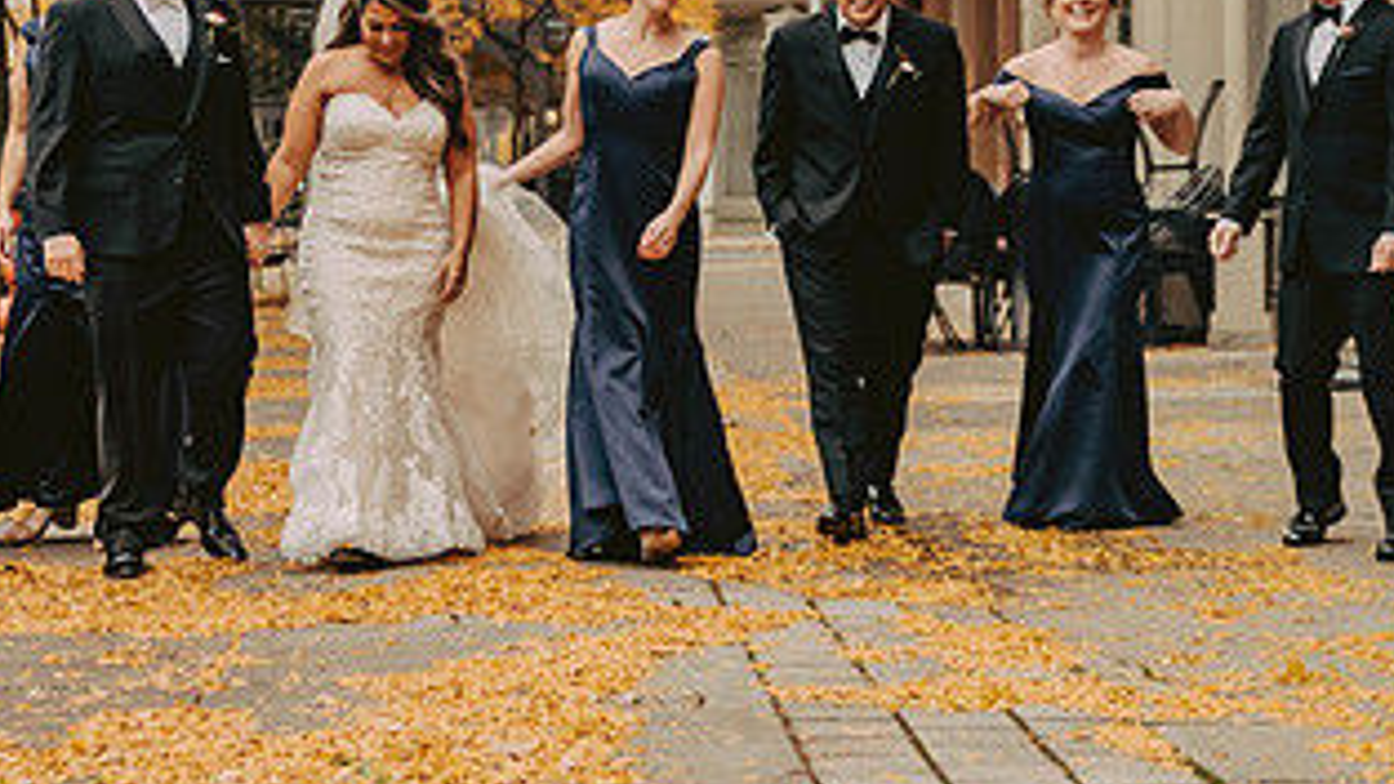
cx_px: 396
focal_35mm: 101
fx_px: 3733
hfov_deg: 21.0
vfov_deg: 11.9
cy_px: 154
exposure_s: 1/2000
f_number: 3.2
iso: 1250
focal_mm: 52
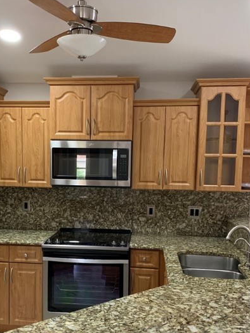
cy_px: 206
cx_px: 96
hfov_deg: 37.5
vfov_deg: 48.5
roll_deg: -1.1
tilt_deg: -5.4
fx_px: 366
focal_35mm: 38
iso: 320
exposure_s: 1/60
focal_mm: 4.25
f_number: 1.8
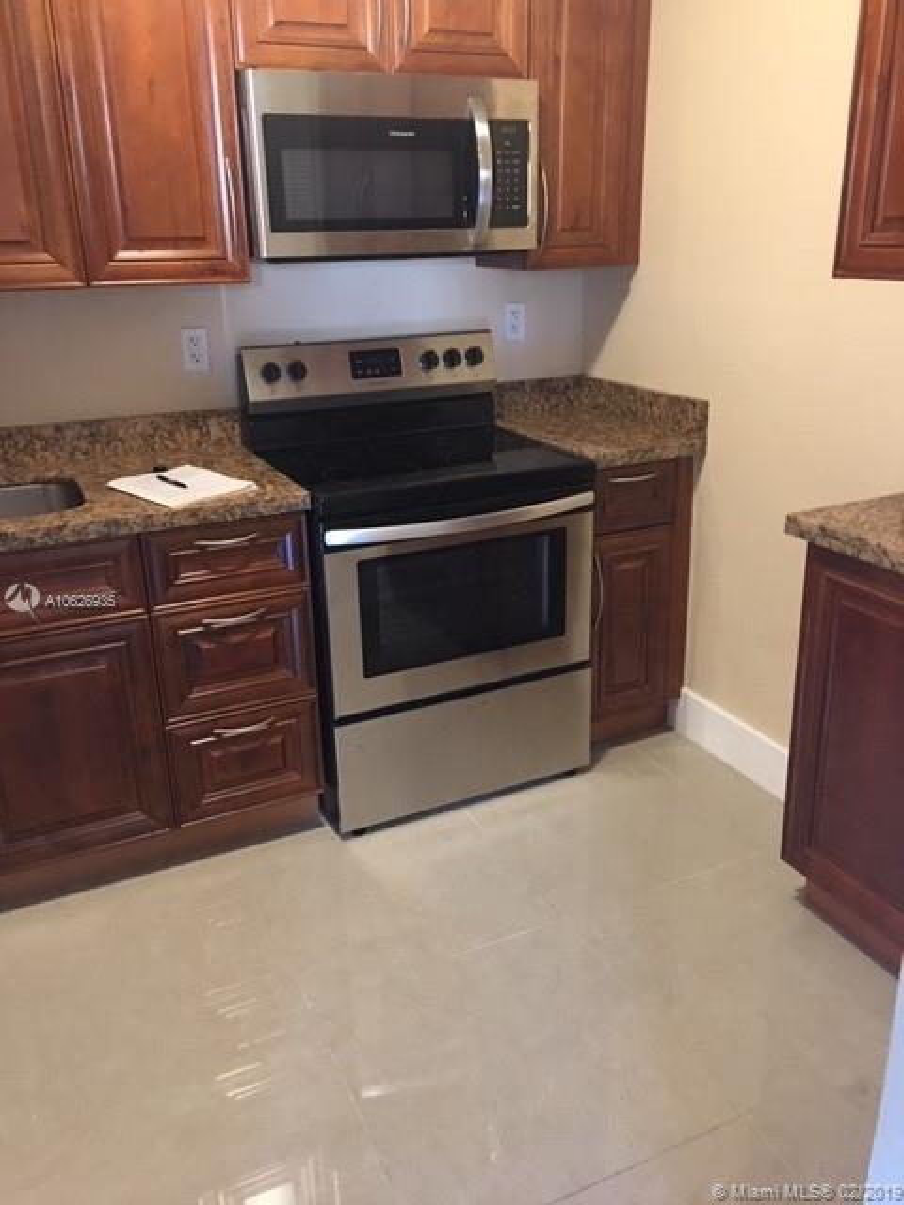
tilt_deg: -18.0
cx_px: 452
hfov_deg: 48.2
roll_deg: +2.4
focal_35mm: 29
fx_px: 1010
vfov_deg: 61.7
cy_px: 602
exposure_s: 1/15
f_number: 2.2
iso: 100
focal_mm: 4.15
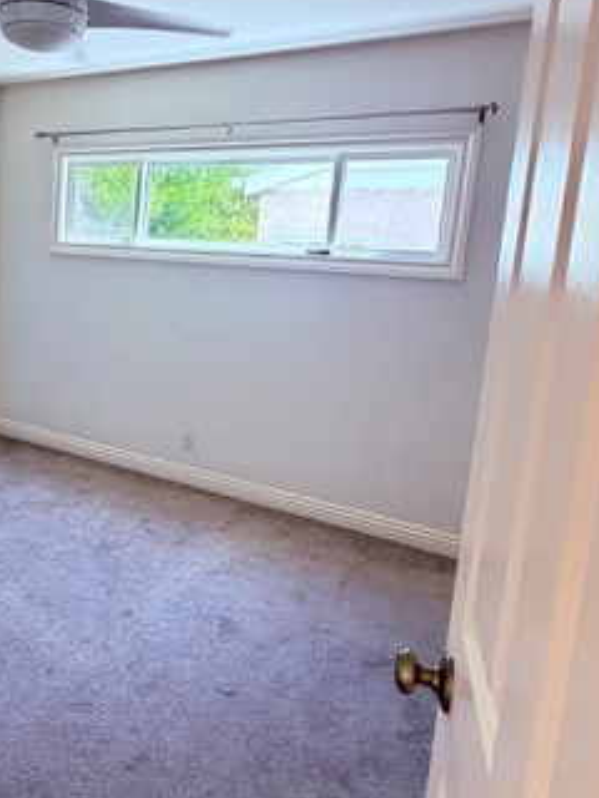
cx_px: 110
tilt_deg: -8.7
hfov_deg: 46.8
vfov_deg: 63.2
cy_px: 342
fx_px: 646
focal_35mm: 28
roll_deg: -2.4
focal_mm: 2.22
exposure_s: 1/92
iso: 320
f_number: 2.2
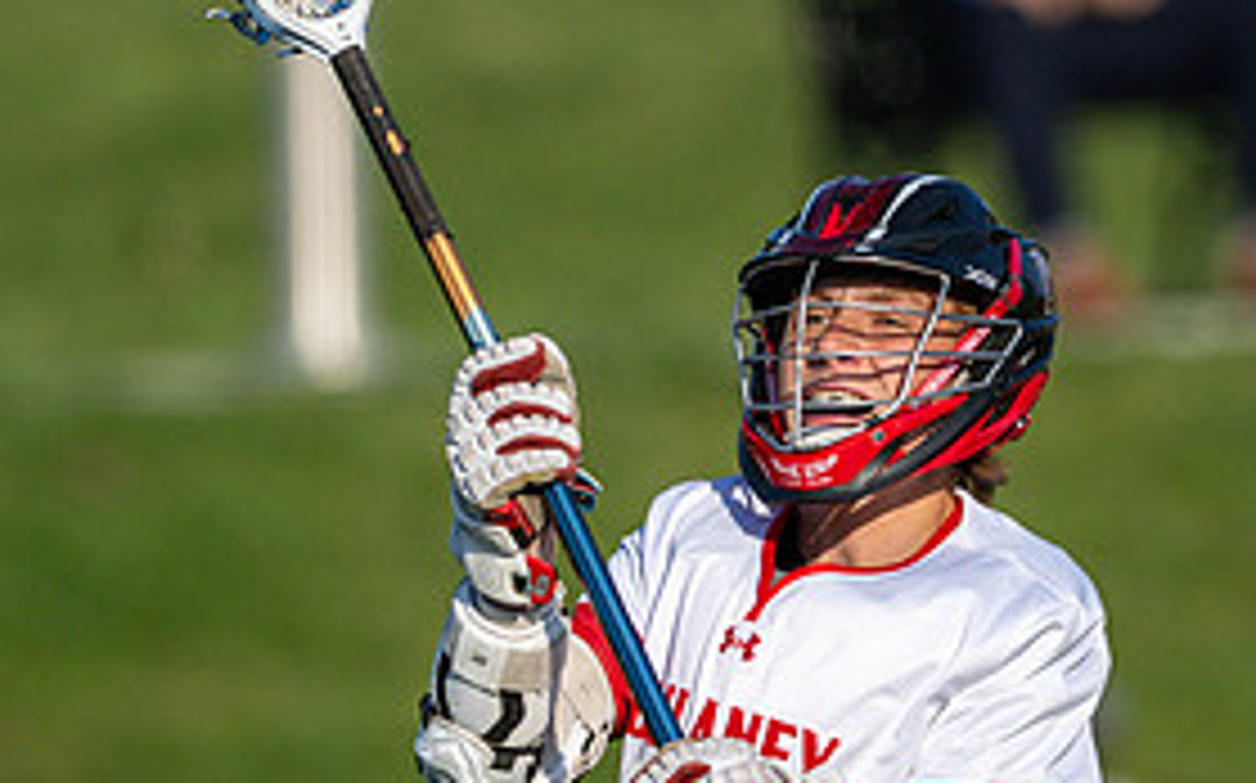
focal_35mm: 1450
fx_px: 49604
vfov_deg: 0.9
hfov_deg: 1.5
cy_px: 769
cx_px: 1152
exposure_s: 1/4000
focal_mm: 400
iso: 220
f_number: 4
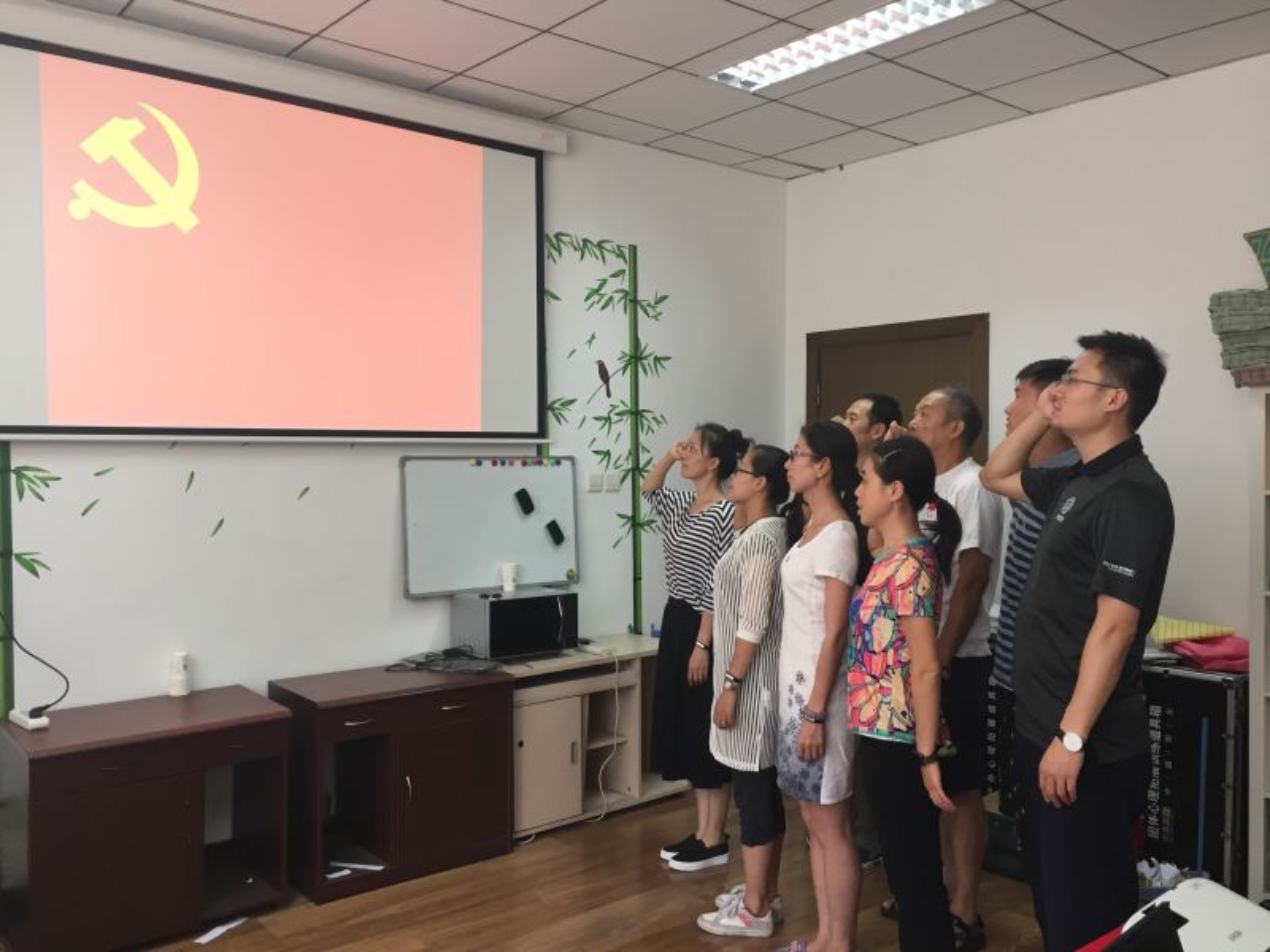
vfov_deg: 48.2
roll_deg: -1.1
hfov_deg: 61.7
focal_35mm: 29
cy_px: 476
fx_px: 1064
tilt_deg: -2.2
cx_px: 635
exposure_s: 1/33
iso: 40
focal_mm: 4.15
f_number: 2.2
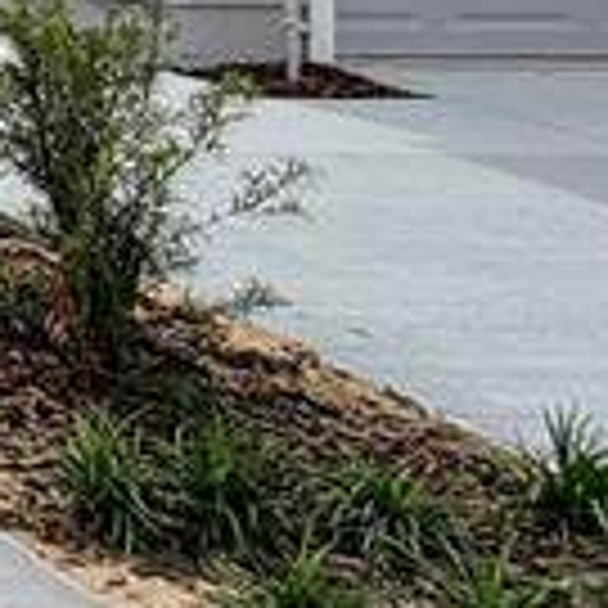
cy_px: -167
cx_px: -1356
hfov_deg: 10.5
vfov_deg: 17.4
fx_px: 1868
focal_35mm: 94
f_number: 2.2
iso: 25
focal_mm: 2.22
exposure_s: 1/1068
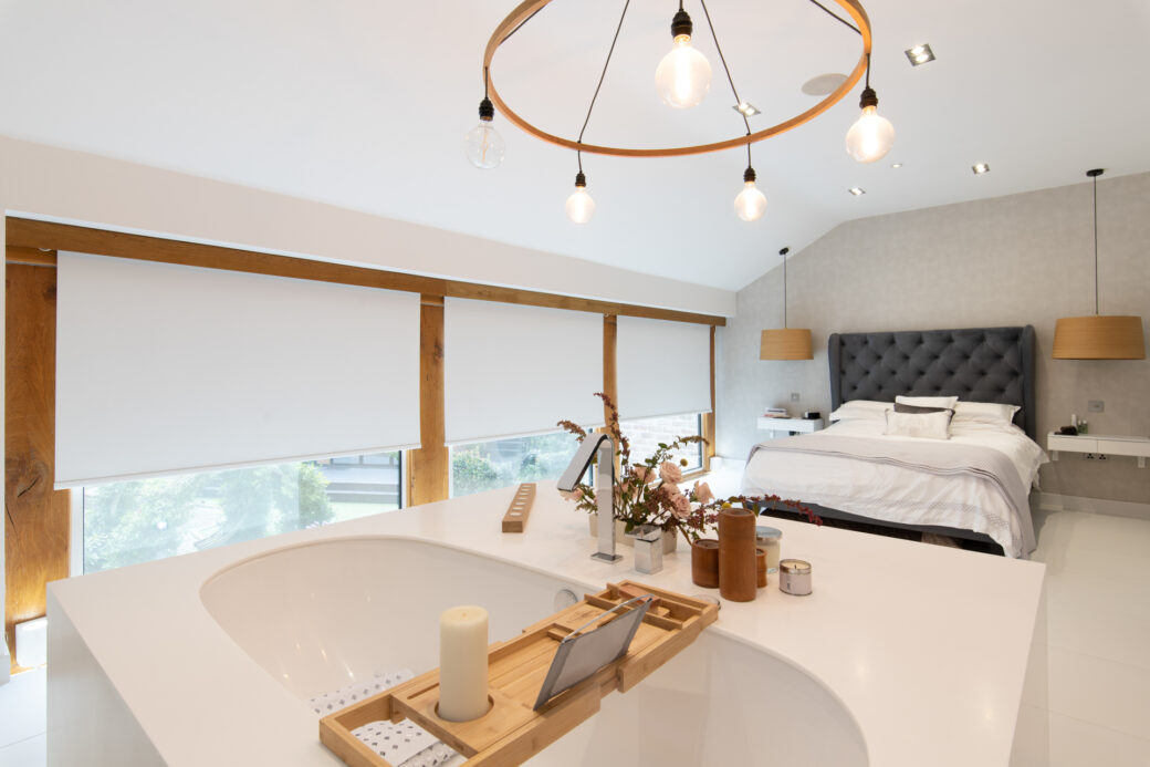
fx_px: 575
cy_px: 384
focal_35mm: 18
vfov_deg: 67.4
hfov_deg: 90.0
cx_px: 575
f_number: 8
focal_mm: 18
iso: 100
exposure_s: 1/5
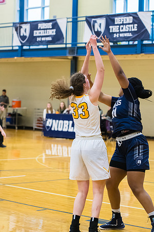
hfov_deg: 13.0
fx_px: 674
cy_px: 116
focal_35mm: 105
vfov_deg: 19.5
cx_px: 77
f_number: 2.8
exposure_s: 1/400
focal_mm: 70
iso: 3200
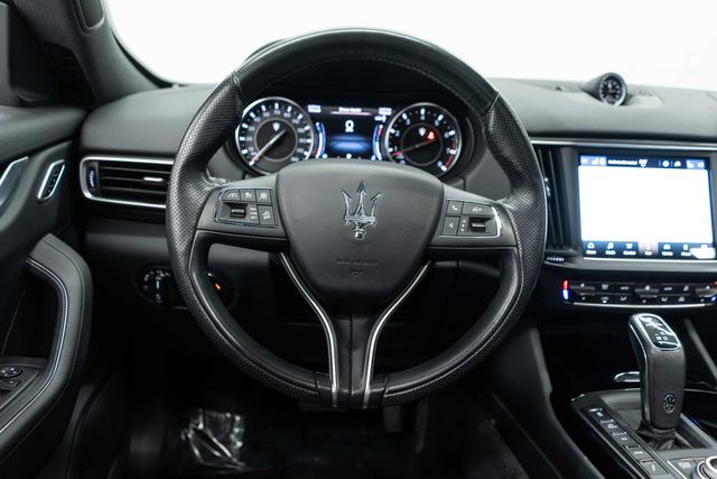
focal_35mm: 28
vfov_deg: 46.4
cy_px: 240
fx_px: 558
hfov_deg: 65.5
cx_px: 358
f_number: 3.5
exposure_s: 1/50
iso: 1000
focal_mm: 28
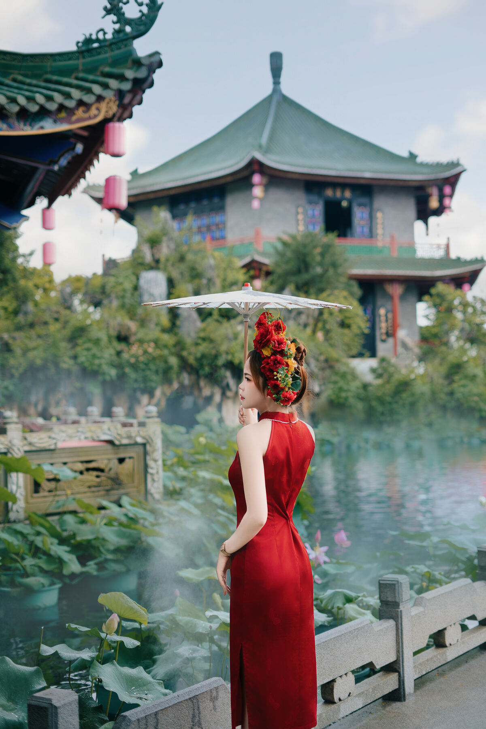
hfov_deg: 27.0
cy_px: 364
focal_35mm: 50
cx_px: 243
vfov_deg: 39.6
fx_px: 1012
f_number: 2.2
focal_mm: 50
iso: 100
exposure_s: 1/400
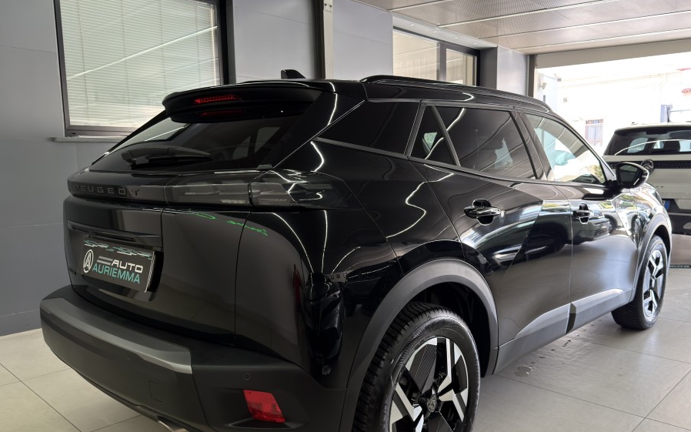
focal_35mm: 29
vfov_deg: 43.1
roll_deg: +1.2
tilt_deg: -7.3
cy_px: 238
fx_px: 546
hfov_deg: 64.4
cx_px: 392
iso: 160
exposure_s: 1/100
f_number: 1.78
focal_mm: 6.76
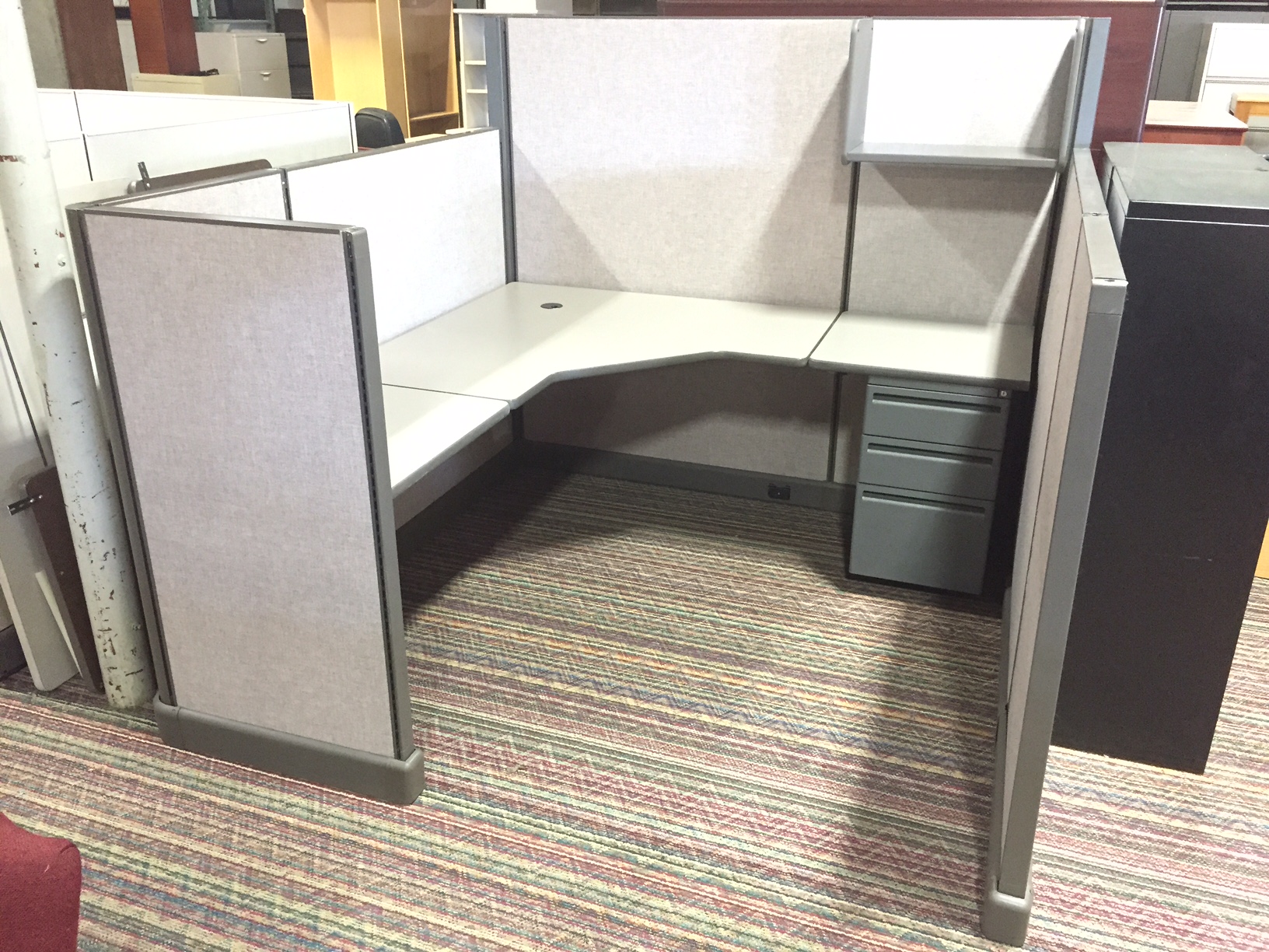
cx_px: 634
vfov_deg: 48.2
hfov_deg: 61.7
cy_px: 476
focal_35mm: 29
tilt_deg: -23.7
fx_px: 1063
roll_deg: -0.6
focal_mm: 4.15
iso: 320
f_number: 2.2
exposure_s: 1/15
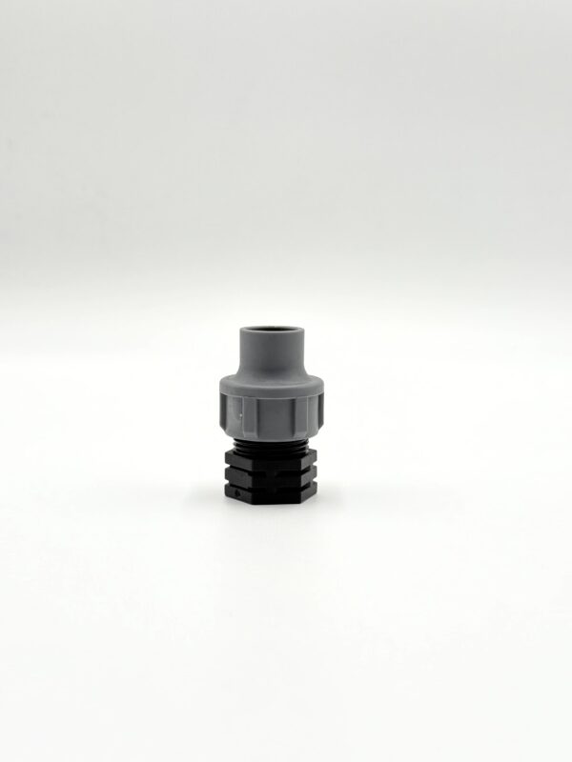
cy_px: 381
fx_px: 1058
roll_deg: -1.6
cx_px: 286
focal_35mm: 48
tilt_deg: -6.9
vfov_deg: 39.7
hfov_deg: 30.3
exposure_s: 1/381
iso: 64
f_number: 1.78
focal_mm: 6.76
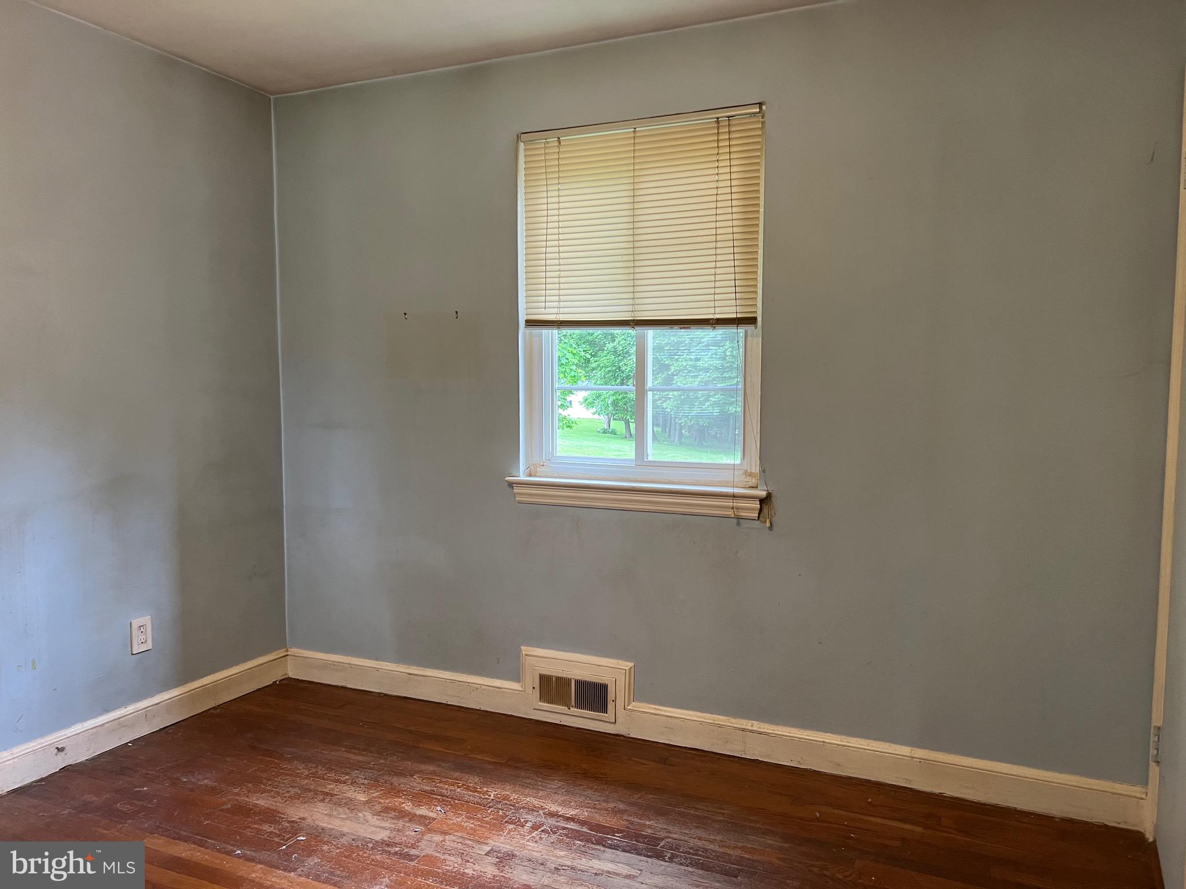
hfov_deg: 67.3
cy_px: 444
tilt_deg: -4.6
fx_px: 891
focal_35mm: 26
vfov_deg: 53.1
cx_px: 593
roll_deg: -0.3
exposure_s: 1/60
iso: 125
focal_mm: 5.7
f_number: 1.5
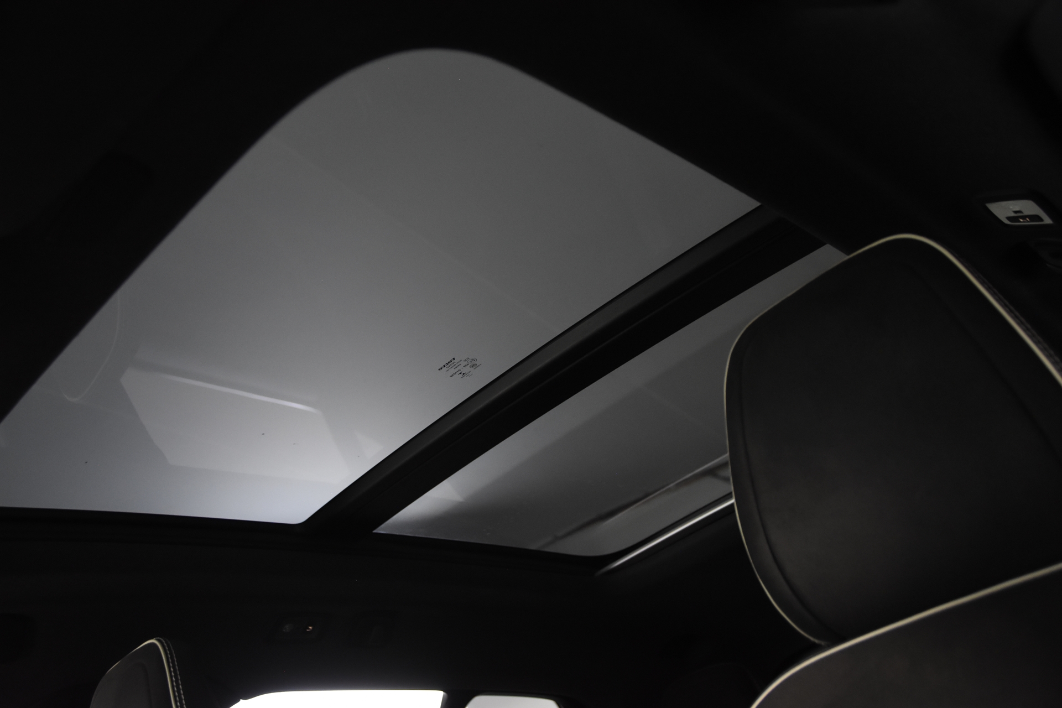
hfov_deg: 57.2
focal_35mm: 33
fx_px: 973
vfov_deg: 40.0
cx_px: 531
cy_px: 354
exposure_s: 1/50
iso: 1600
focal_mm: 22
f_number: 3.5
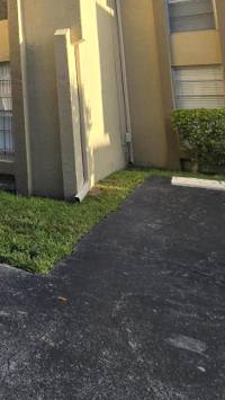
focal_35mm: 34
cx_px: -126
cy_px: 38
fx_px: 360
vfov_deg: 51.1
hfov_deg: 25.0
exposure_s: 1/965
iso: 50
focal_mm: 2.2
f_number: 2.2
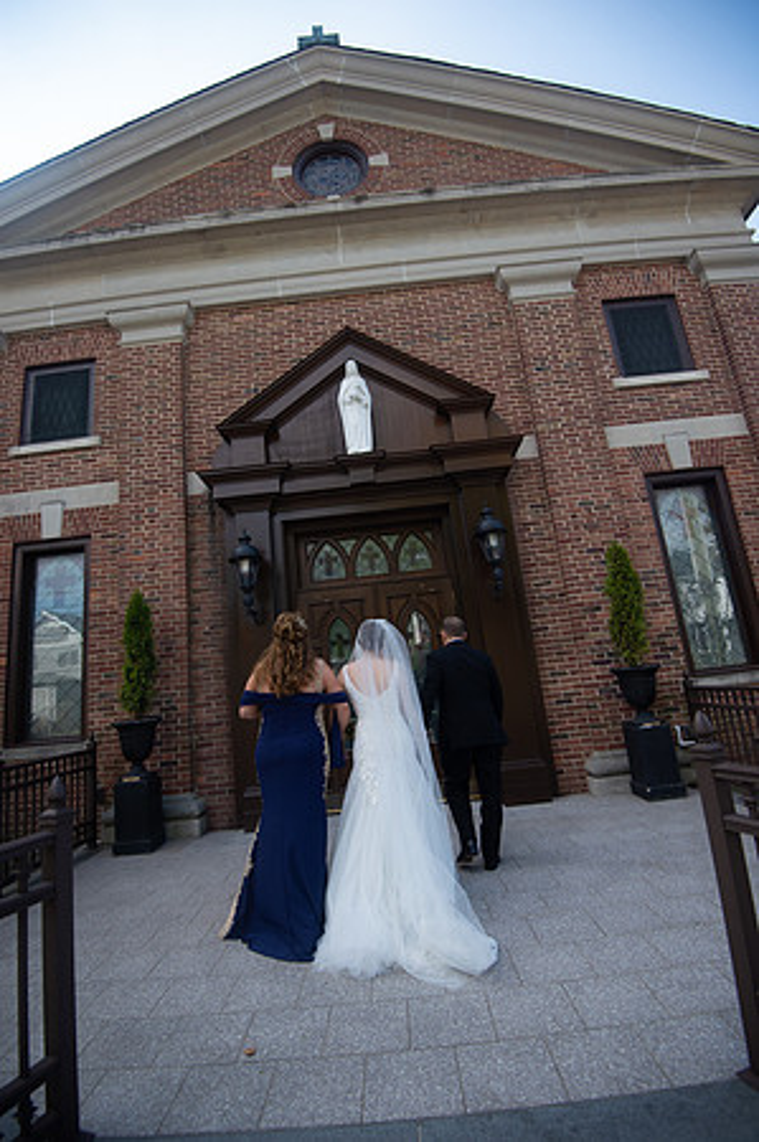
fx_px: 507
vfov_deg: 96.8
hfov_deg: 73.6
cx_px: 380
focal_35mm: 16
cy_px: 571
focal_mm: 16
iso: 400
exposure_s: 1/1250
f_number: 4
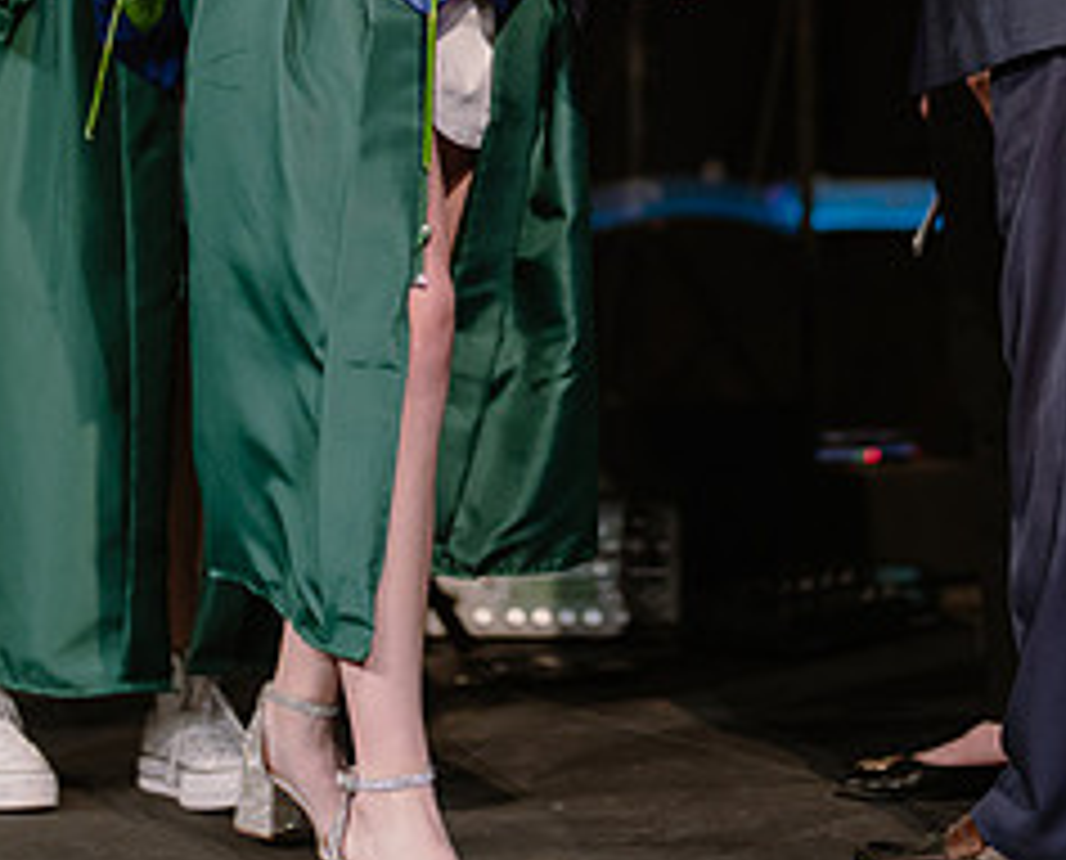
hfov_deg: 14.3
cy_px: -86
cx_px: 634
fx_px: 4240
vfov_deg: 11.4
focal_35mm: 134
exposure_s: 1/320
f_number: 1.2
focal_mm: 50
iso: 640
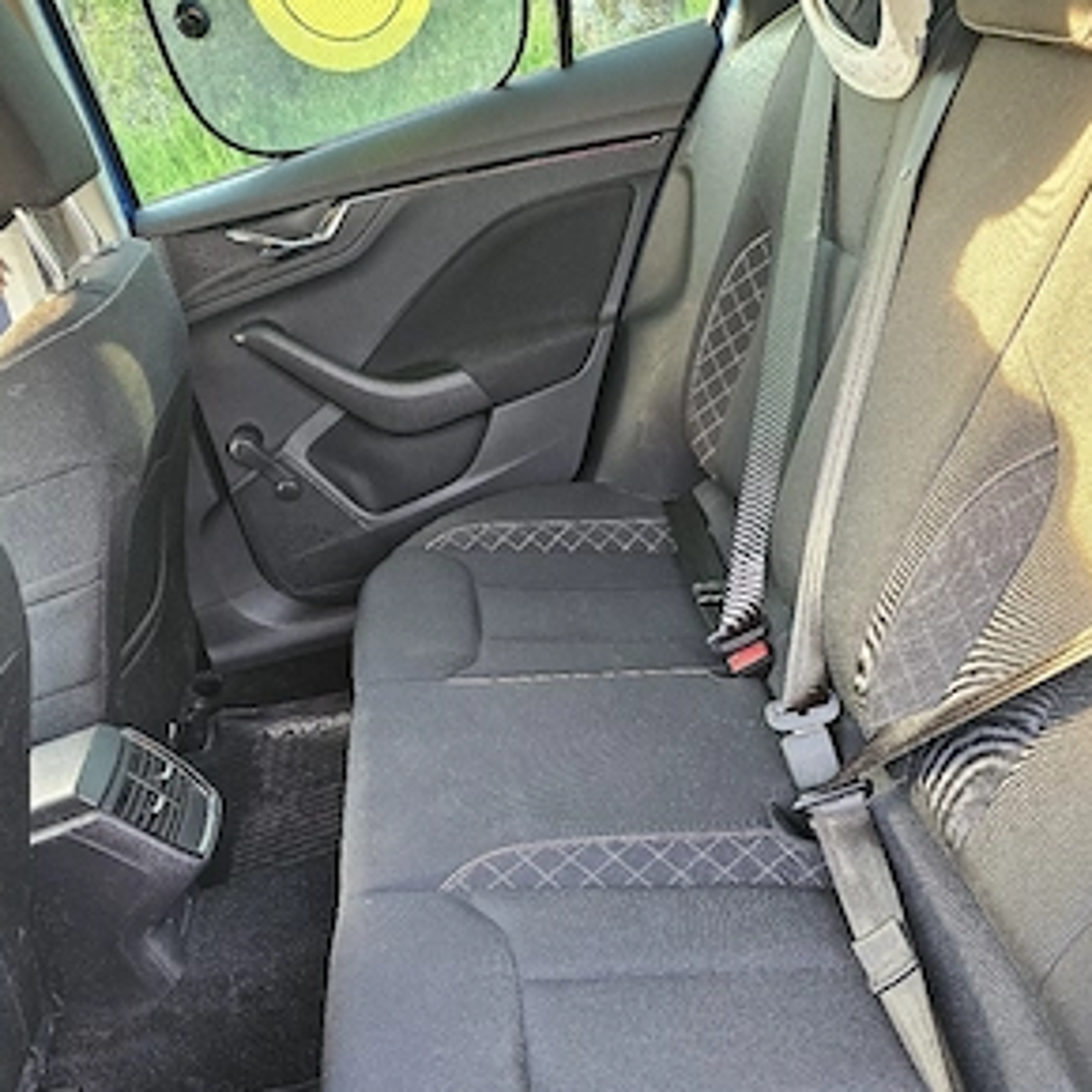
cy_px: 723
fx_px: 999
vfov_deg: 56.2
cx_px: 542
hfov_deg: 57.3
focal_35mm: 28
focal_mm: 6.3
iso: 800
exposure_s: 1/50
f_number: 1.7
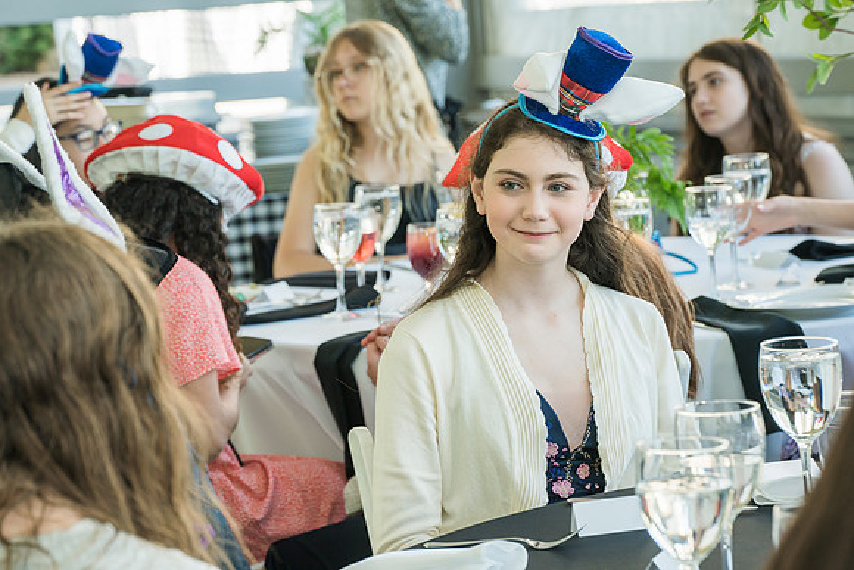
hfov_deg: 17.1
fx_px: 2847
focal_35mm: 120
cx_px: 427
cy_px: 285
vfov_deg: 11.4
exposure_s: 1/160
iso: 800
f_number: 7.1
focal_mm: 120
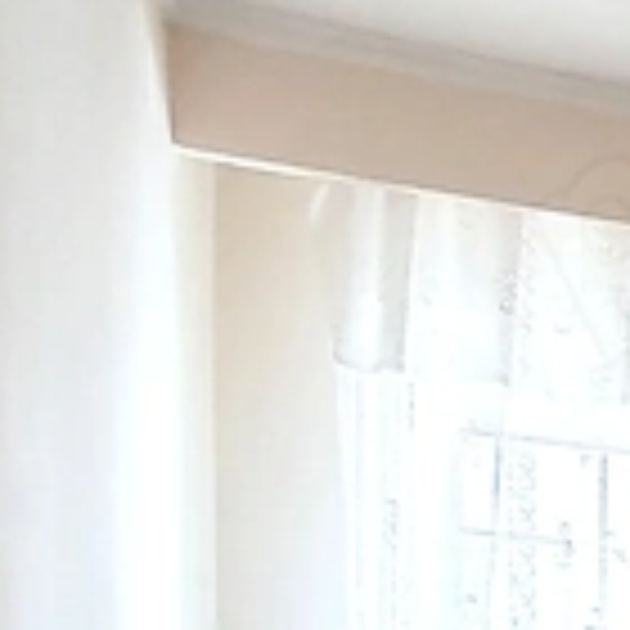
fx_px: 2080
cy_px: 1170
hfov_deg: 12.9
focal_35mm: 101
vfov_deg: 14.8
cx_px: 1534
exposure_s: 1/50
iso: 64
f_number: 2.2
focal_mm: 1.96
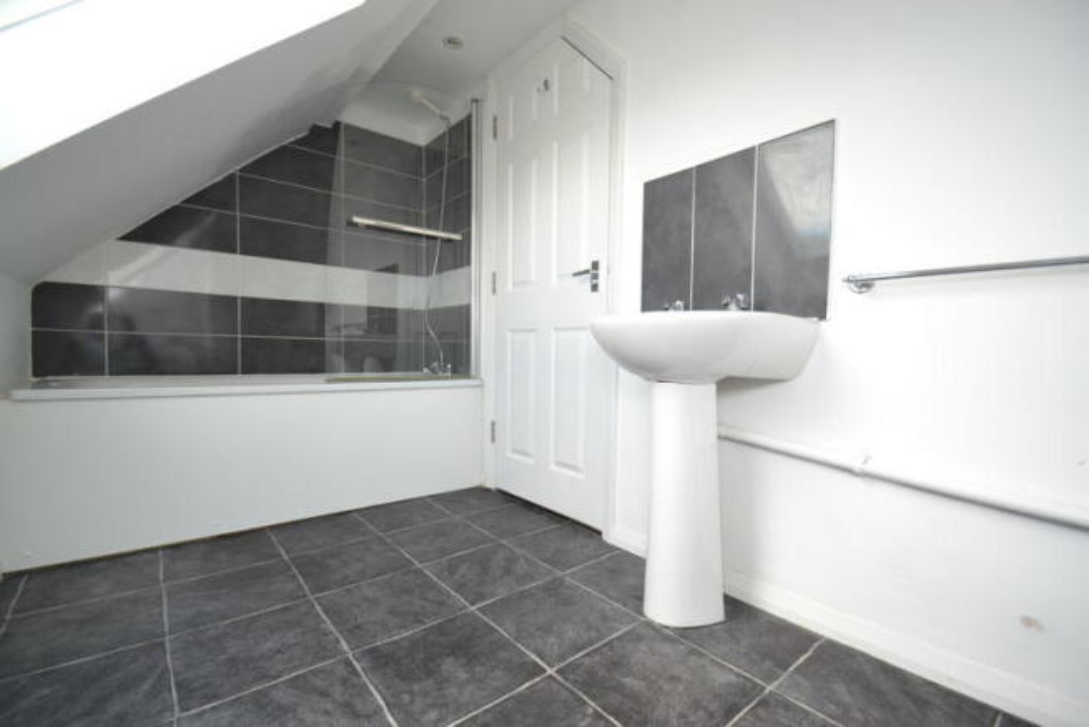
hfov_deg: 100.4
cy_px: 364
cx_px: 544
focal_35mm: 15
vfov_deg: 77.4
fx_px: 454
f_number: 4
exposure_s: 1/60
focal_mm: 10
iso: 200
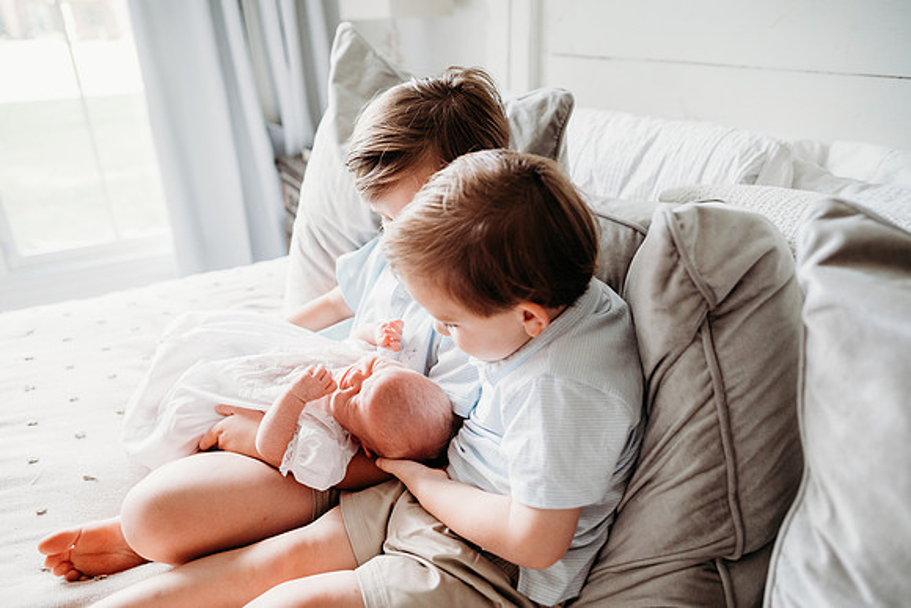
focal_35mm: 24
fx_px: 607
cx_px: 456
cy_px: 304
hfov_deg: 73.7
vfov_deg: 53.2
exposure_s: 1/200
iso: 800
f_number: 2.8
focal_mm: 24
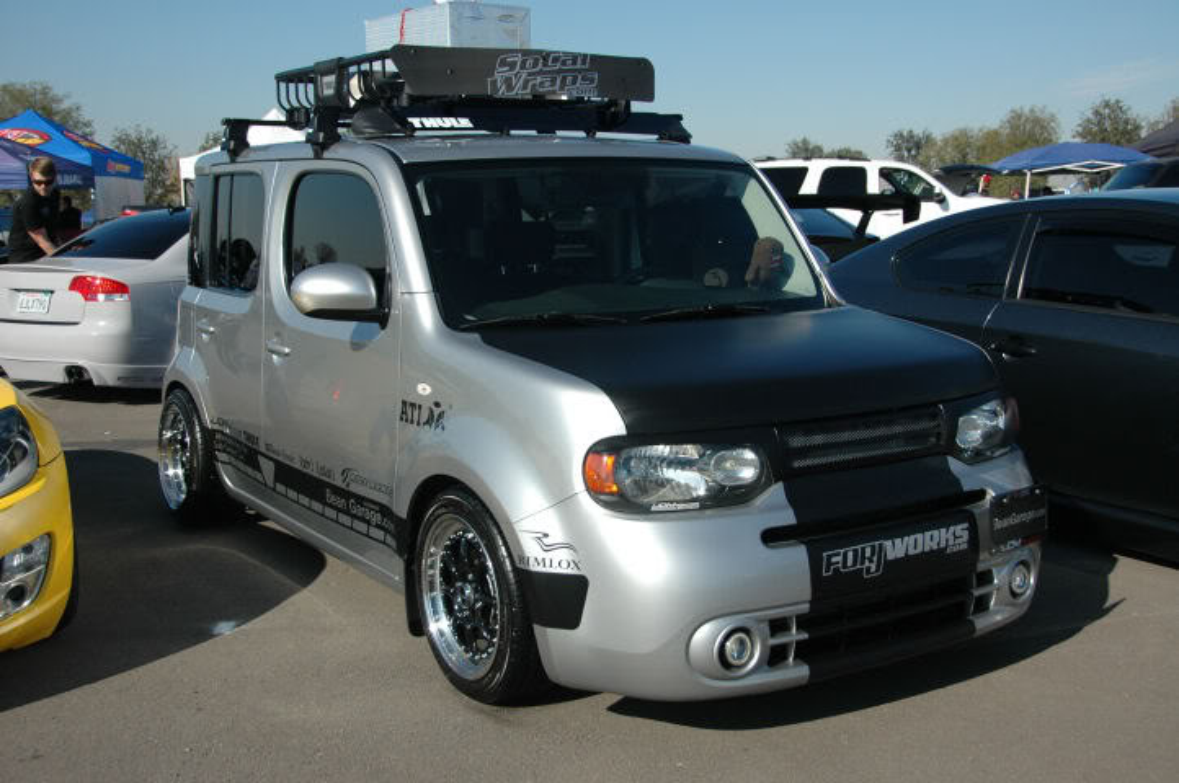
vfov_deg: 34.1
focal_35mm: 39
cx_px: 590
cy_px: 392
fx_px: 1276
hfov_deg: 49.6
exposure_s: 1/2000
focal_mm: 26
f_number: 4.5
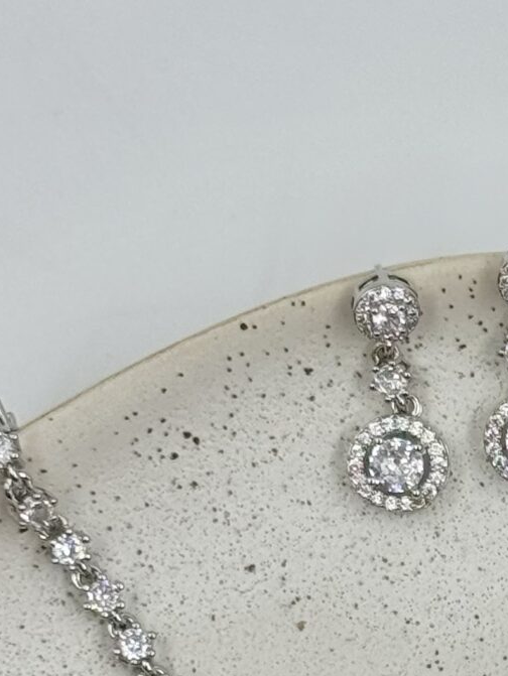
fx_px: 3577
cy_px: 677
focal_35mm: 183
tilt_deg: -81.0
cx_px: 914
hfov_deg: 7.9
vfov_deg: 10.7
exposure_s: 1/1011
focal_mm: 6.76
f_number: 1.78
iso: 64
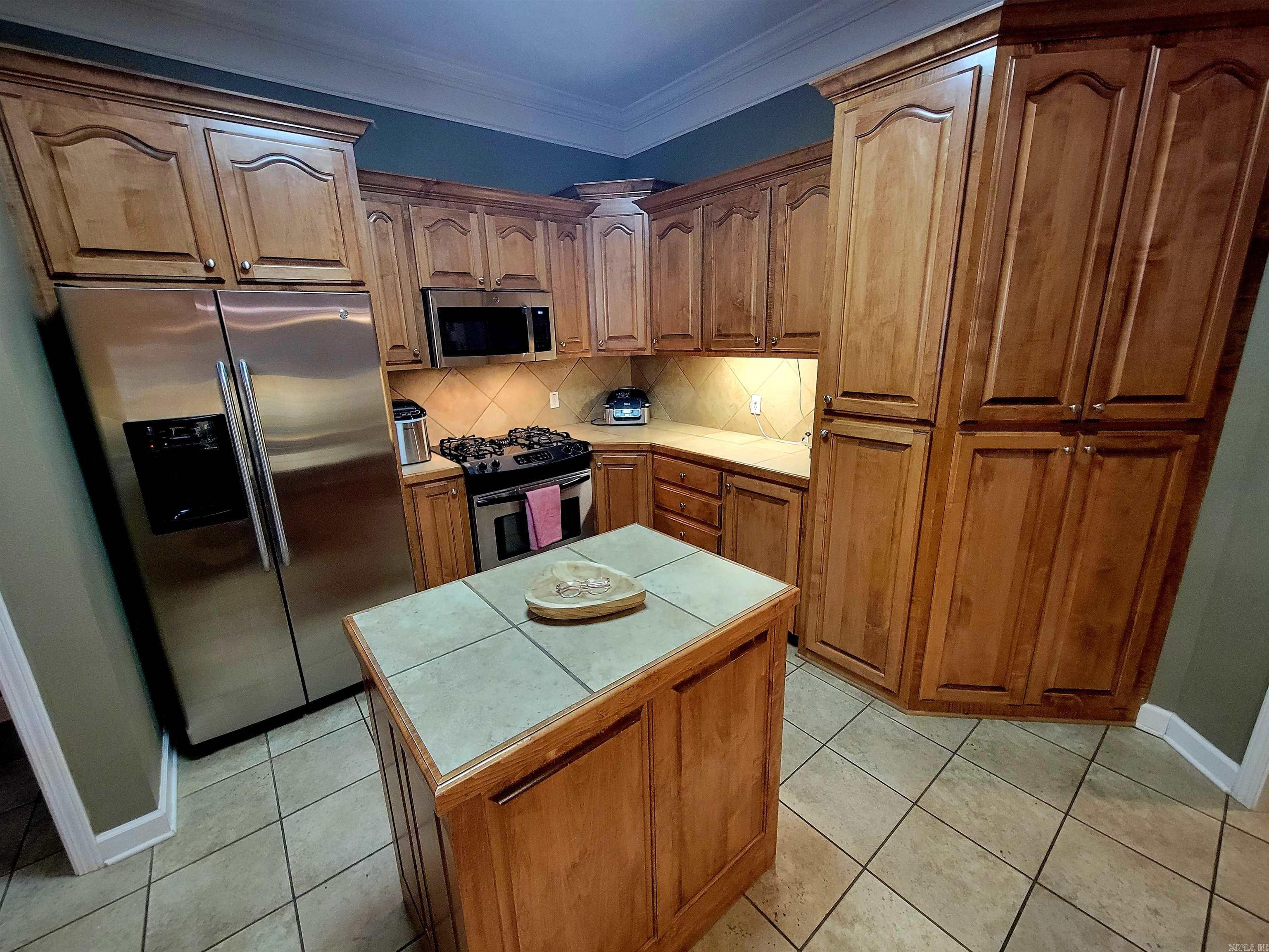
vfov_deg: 89.9
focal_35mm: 13
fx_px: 477
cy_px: 476
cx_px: 634
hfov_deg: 106.2
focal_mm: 2.2
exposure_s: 1/30
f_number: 2.2
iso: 500
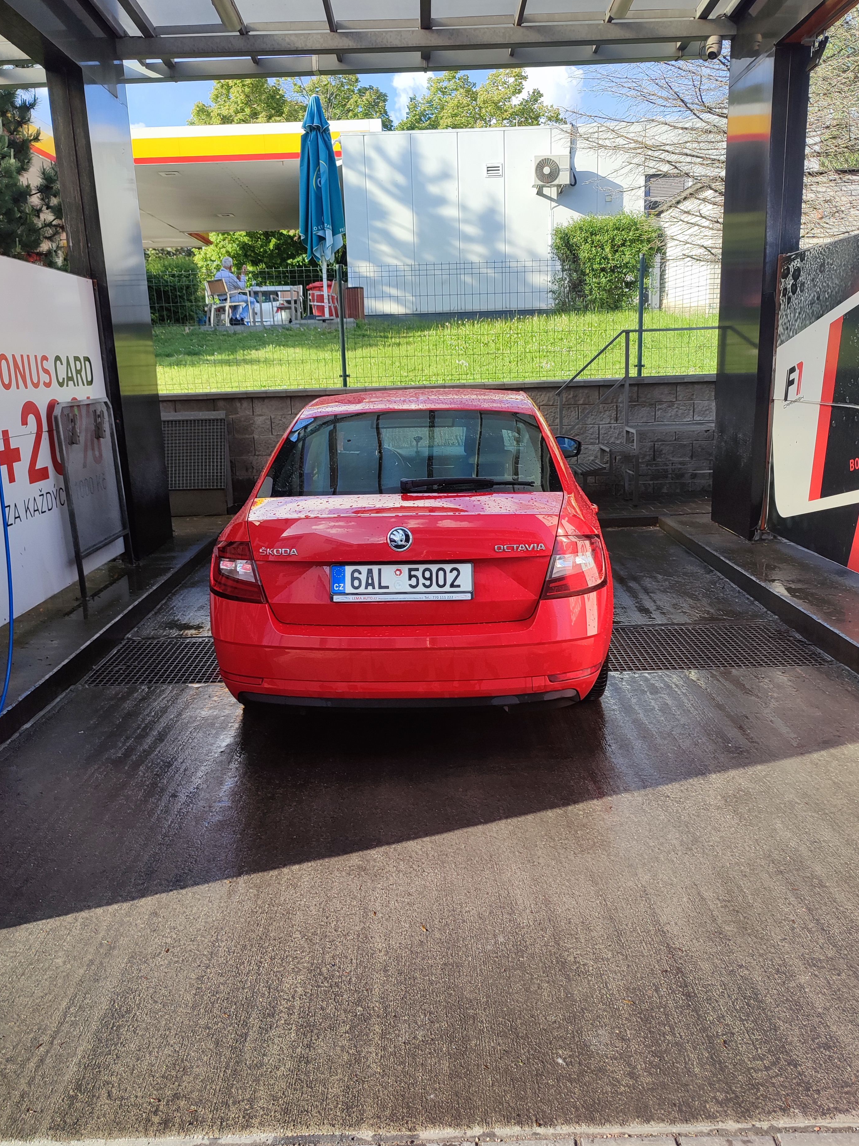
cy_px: 584
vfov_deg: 65.3
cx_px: 422
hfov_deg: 51.4
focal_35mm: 27
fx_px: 893
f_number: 1.9
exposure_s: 1/276
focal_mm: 6.04
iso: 50
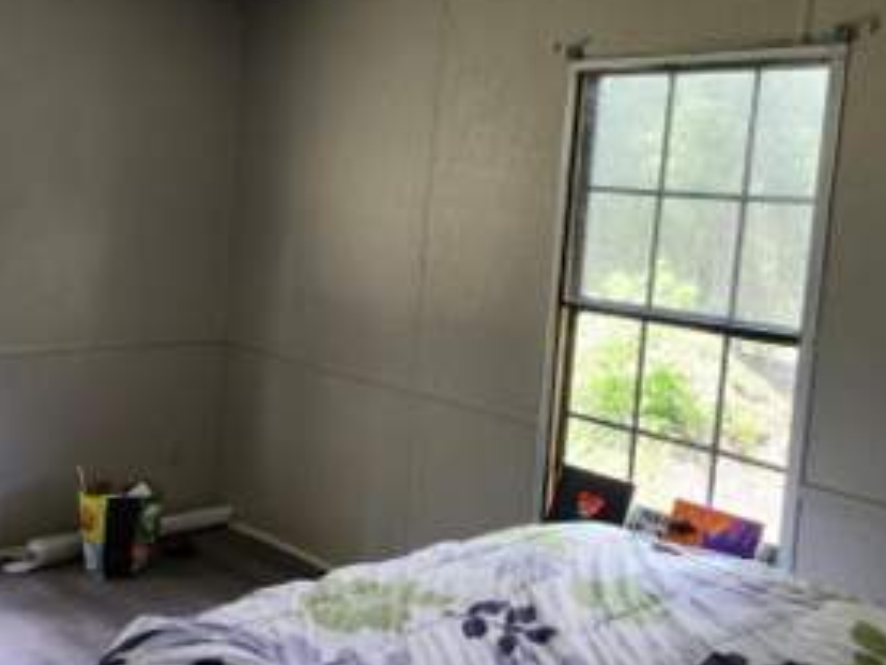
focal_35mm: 40
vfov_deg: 35.9
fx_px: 1024
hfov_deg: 46.7
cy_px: 299
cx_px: 382
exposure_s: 1/120
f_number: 1.8
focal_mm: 5.54
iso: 160
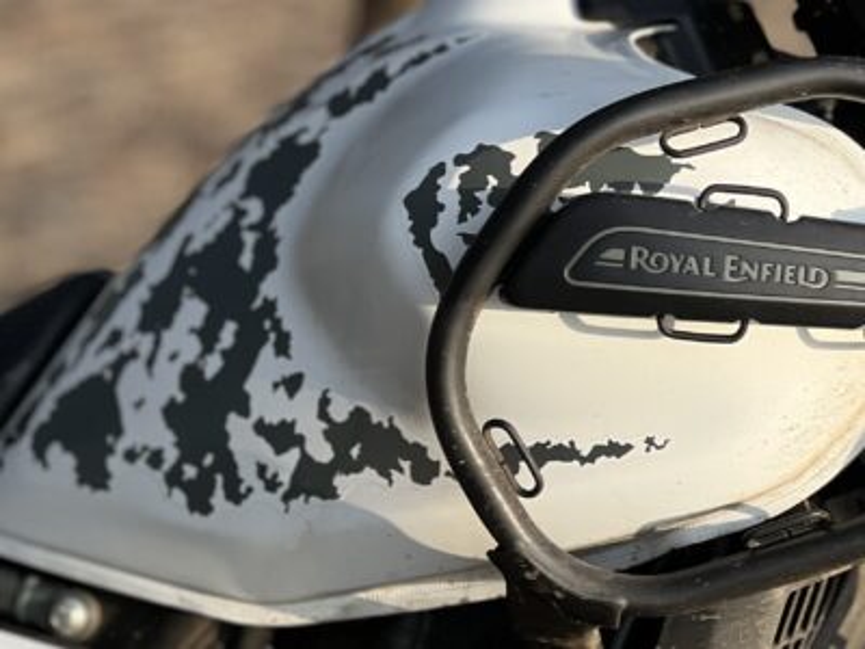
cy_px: 324
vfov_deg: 19.1
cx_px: 432
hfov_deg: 25.3
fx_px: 1924
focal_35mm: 77
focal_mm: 9
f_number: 2.8
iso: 32
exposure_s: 1/121
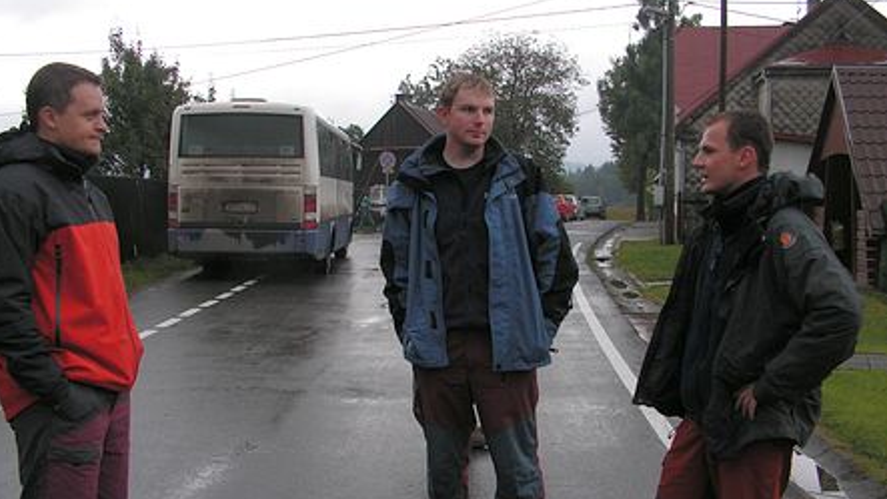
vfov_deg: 28.2
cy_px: 310
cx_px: 438
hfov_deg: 48.4
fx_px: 988
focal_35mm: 42
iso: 50
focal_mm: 6.4
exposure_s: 1/100
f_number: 3.2
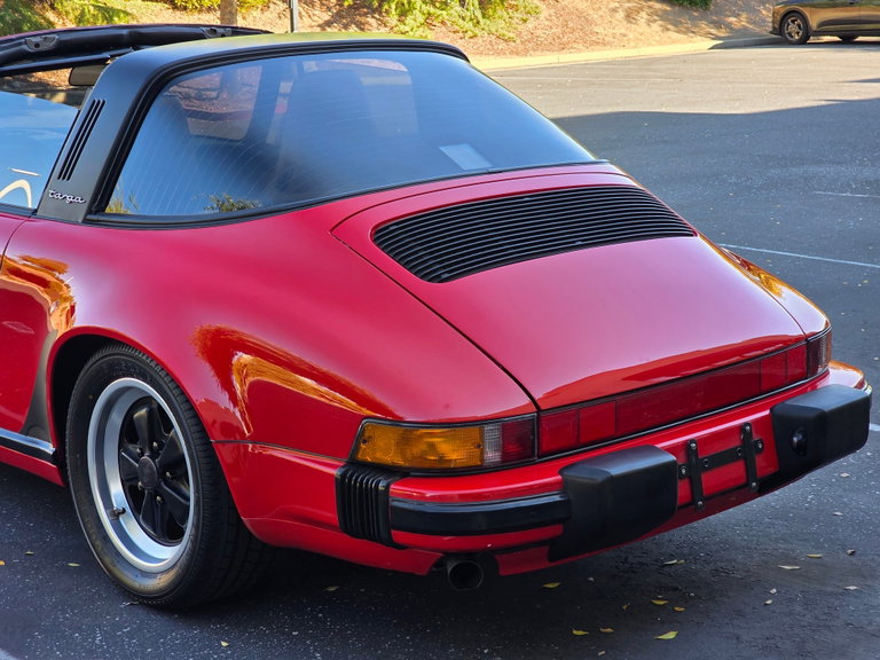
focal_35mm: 69
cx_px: 440
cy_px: 330
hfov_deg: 28.2
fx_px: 1754
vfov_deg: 21.3
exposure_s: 1/231
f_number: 2.4
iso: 50
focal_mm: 7.9
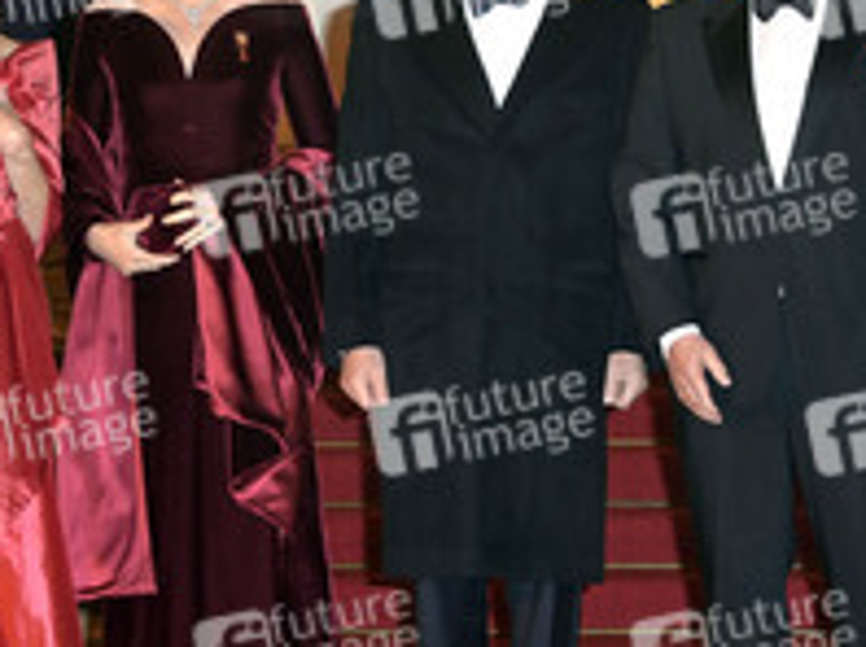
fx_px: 5472
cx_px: 365
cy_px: 315
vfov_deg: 6.8
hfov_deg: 9.0
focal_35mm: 219
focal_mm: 100
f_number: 5.6
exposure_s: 1/125
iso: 2500
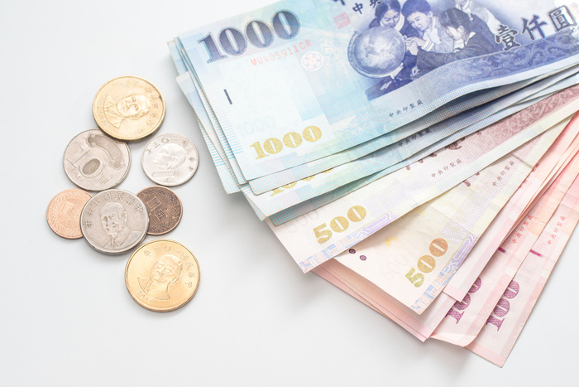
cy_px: 194
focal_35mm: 90
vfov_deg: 15.2
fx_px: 1448
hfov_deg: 22.6
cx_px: 290
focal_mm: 90
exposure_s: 1/60
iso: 100
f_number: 8
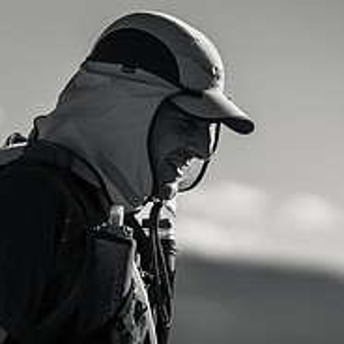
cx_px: 60
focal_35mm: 264
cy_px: 287
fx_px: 2968
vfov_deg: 6.6
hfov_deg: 6.6
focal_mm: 96
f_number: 2
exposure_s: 1/6400
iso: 100
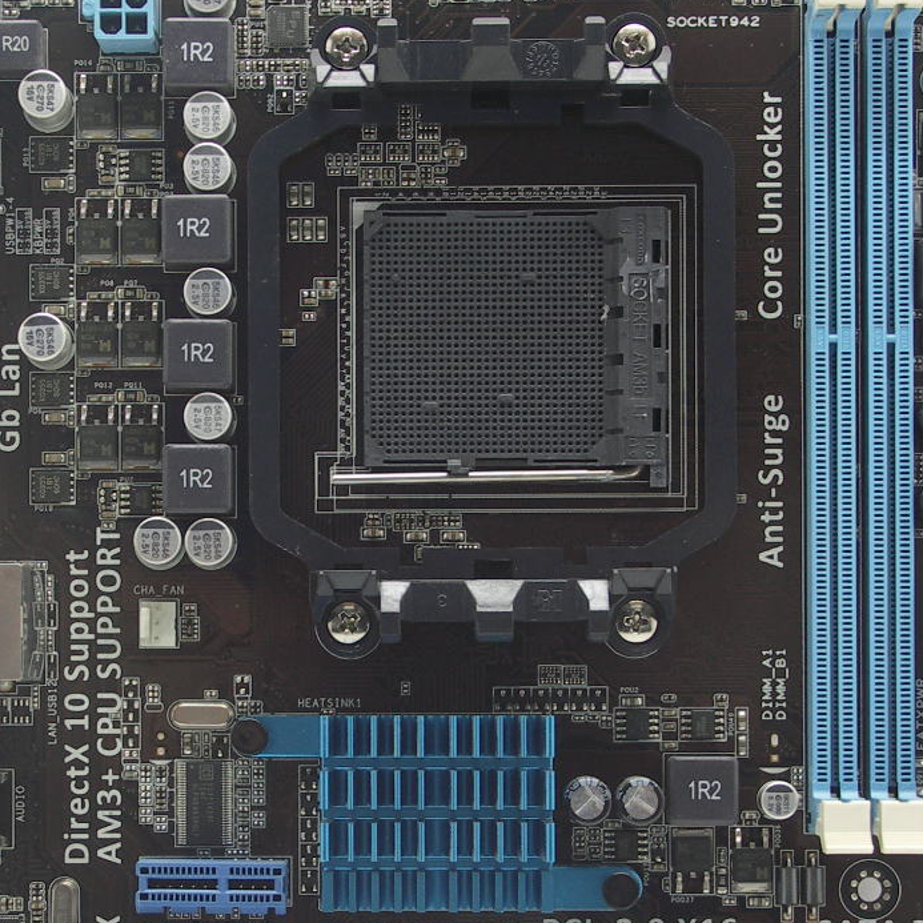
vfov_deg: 17.3
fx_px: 3017
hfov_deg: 17.4
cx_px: 361
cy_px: 666
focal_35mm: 100
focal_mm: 12.7
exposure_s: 1/20
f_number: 3.2
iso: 100
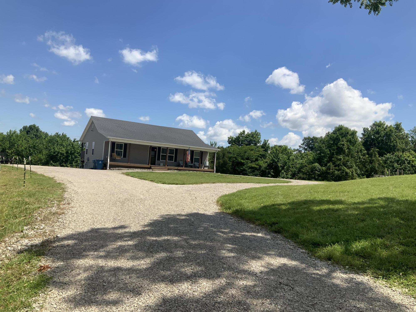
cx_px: 208
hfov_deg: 61.7
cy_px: 156
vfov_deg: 48.2
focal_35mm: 29
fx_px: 349
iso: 16
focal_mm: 3
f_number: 1.8
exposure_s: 1/2427
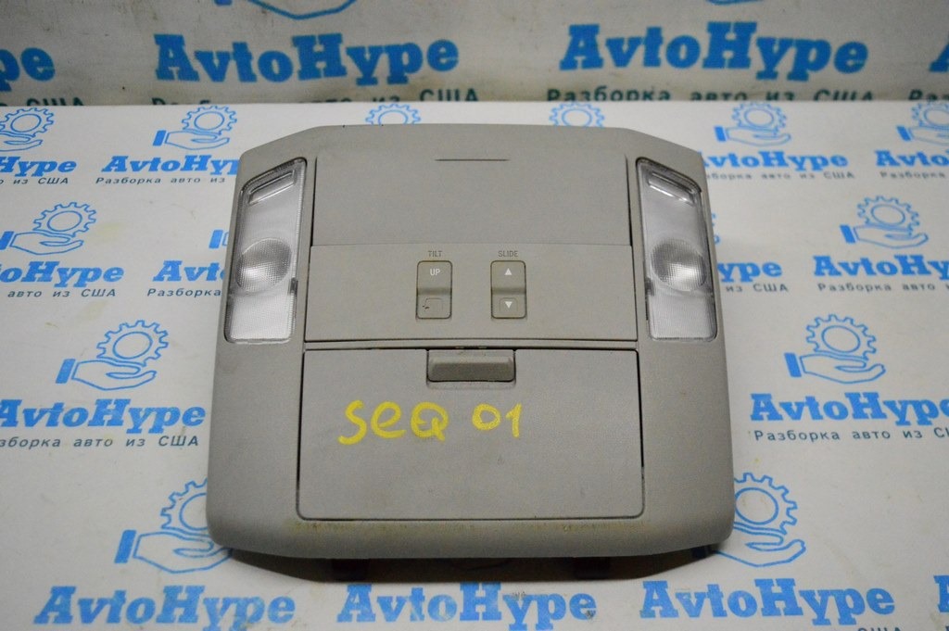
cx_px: 474
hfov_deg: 53.2
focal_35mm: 36
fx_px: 948
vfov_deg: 36.8
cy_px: 316
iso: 6400
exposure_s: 1/1600
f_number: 4
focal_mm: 24
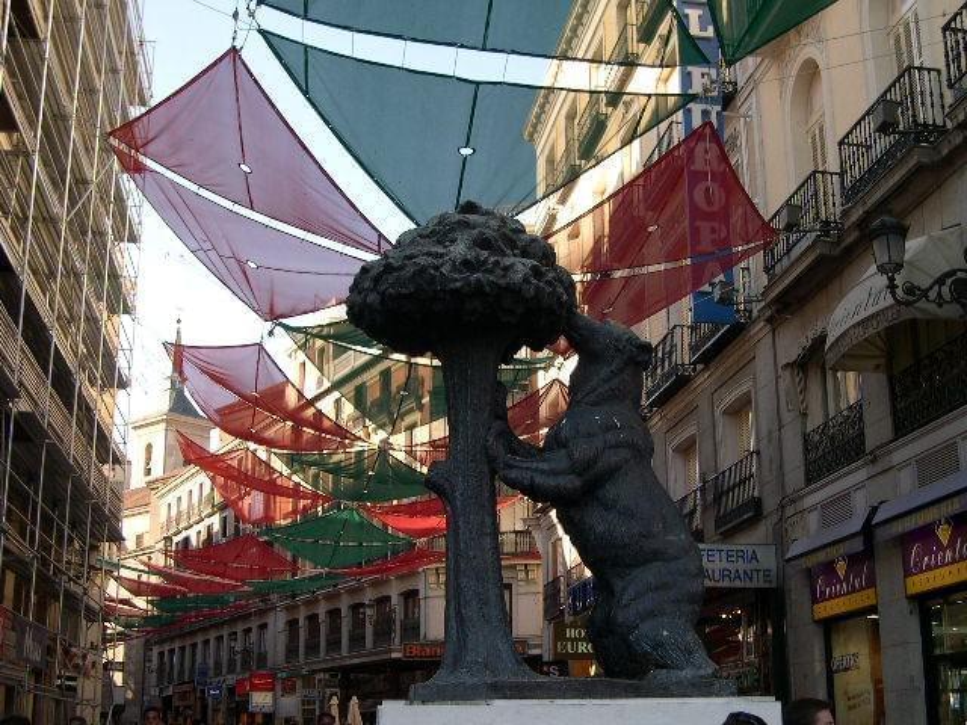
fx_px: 1313
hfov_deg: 40.4
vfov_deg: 30.9
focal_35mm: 47
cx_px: 484
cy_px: 362
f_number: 3.1
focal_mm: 10.1
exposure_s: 1/300
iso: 100
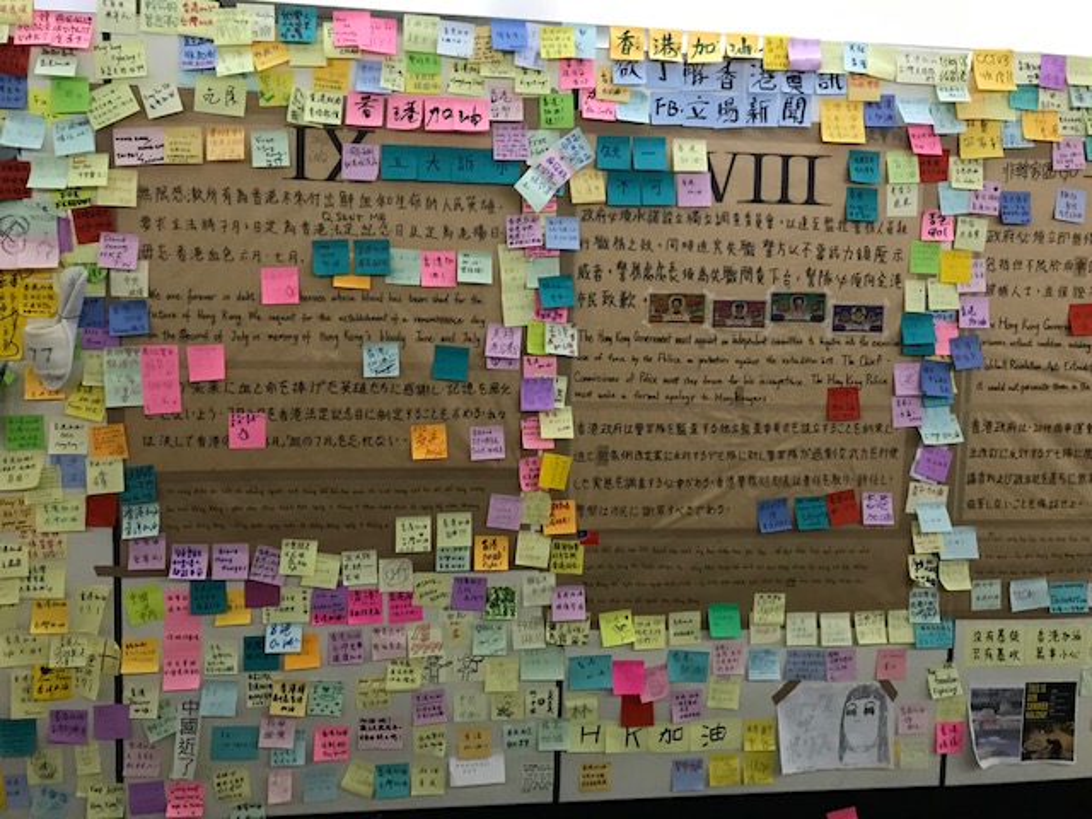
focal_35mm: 28
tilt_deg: -7.0
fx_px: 883
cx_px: 546
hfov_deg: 63.4
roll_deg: -1.4
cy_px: 410
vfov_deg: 49.7
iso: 100
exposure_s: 1/15
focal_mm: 3.99
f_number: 1.8
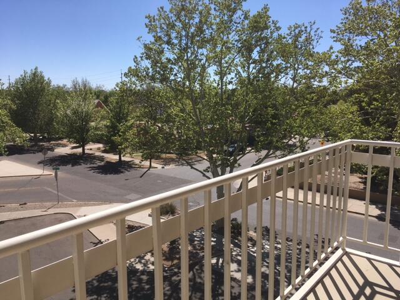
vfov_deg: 48.2
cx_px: 200
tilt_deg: -8.9
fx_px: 335
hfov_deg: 61.7
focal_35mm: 29
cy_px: 150
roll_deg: +0.0
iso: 25
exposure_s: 1/2079
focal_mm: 4.15
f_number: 2.2
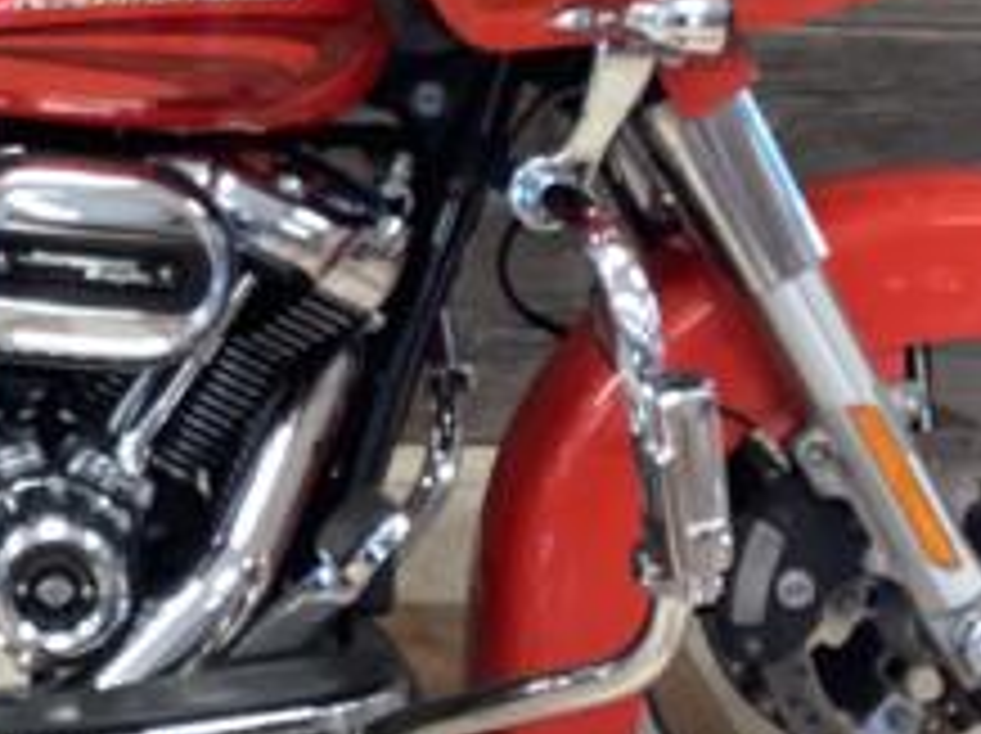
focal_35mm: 114
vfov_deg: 12.8
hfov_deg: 16.5
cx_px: -202
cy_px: 27
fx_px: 3227
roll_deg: -1.6
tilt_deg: -16.4
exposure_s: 1/60
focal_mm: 3.3
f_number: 2.4
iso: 320
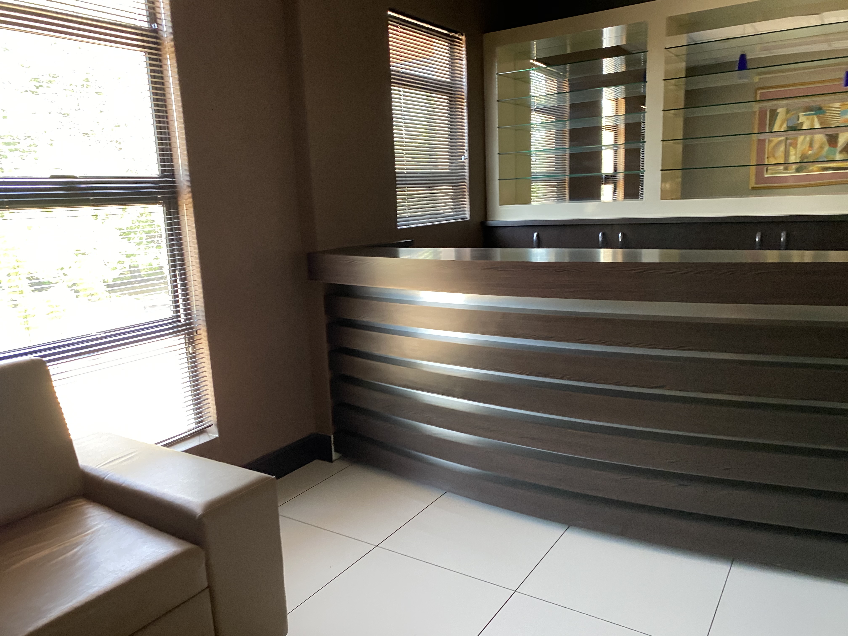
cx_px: 424
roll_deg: +1.1
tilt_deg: -9.2
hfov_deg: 67.3
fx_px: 637
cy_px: 318
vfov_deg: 53.1
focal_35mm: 26
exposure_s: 1/60
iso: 250
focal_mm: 4.25
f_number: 1.8
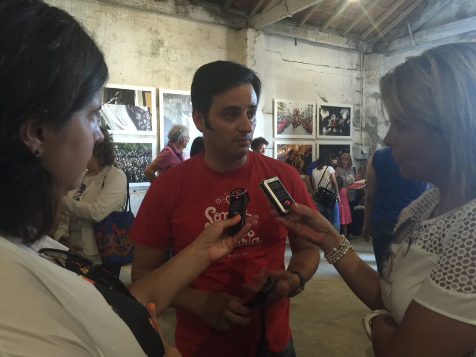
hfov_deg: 61.7
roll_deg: +0.2
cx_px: 238
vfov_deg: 48.2
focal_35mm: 29
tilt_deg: -0.9
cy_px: 178
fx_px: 399
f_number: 2.2
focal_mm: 4.15
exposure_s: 1/10
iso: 100
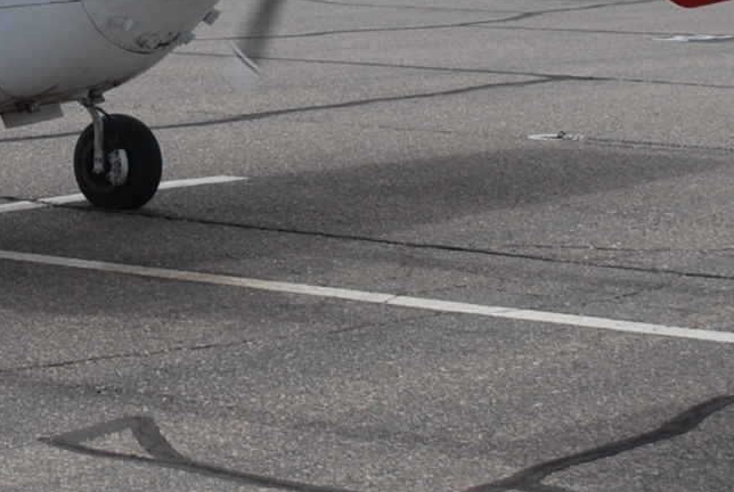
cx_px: -105
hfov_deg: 12.4
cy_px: -47
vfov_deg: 8.4
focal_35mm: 162
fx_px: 3309
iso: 100
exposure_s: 1/640
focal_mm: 24
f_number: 4.2
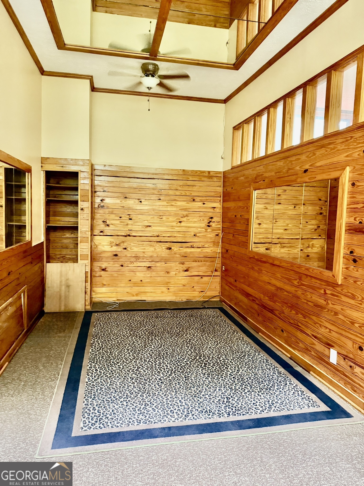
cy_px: 243
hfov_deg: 56.8
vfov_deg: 71.6
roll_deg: -1.6
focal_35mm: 24
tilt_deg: -4.6
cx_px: 182
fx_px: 336
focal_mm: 6.76
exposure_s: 1/33
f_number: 1.78
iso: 1000
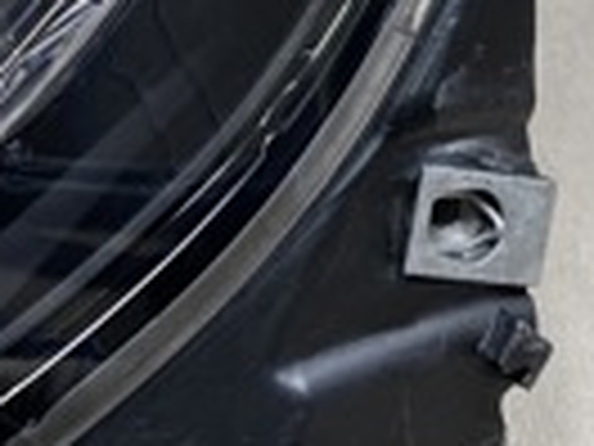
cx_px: 27
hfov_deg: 15.4
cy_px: -511
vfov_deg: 10.6
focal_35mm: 126
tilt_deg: -45.8
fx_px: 2162
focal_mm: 4.25
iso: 40
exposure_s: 1/100
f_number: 1.8
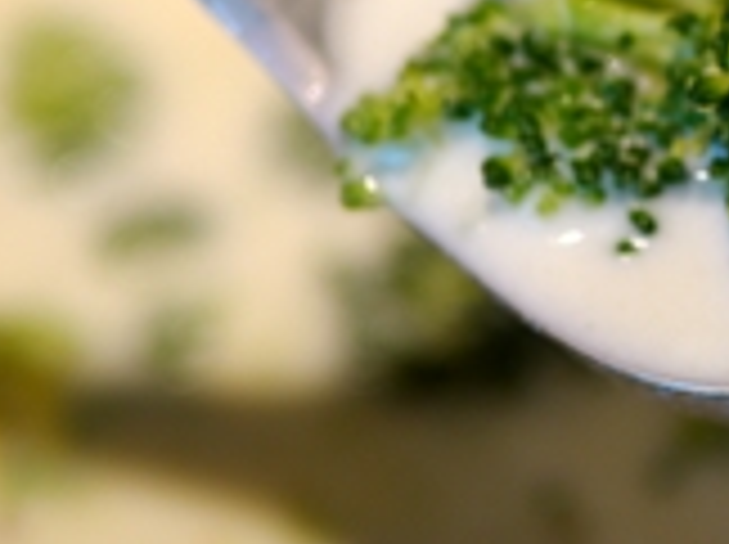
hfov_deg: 10.9
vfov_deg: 8.3
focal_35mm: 178
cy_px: 11
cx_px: 889
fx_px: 3743
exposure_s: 1/160
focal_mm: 25
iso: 100
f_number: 1.6
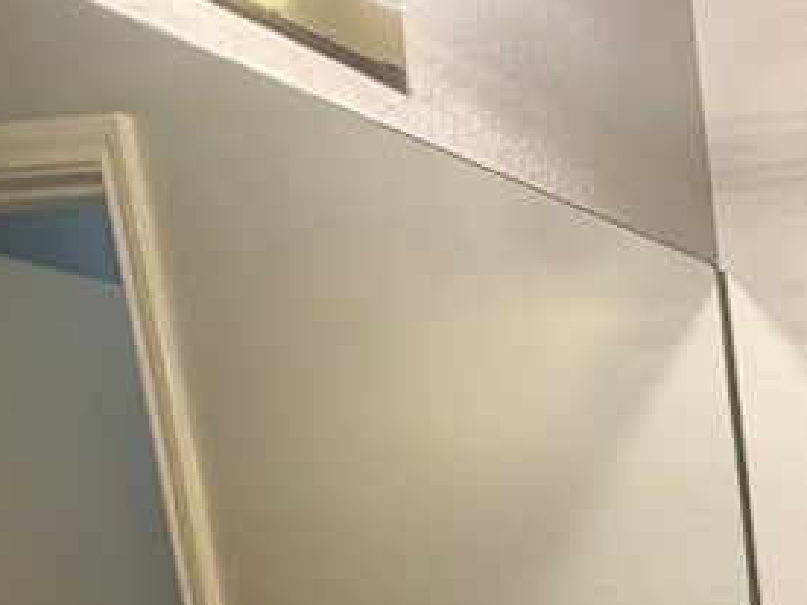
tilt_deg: -8.9
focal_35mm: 52
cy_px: 836
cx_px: 1389
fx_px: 1212
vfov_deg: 23.8
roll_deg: +1.7
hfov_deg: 23.2
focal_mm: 2.22
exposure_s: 1/120
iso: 320
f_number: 2.2
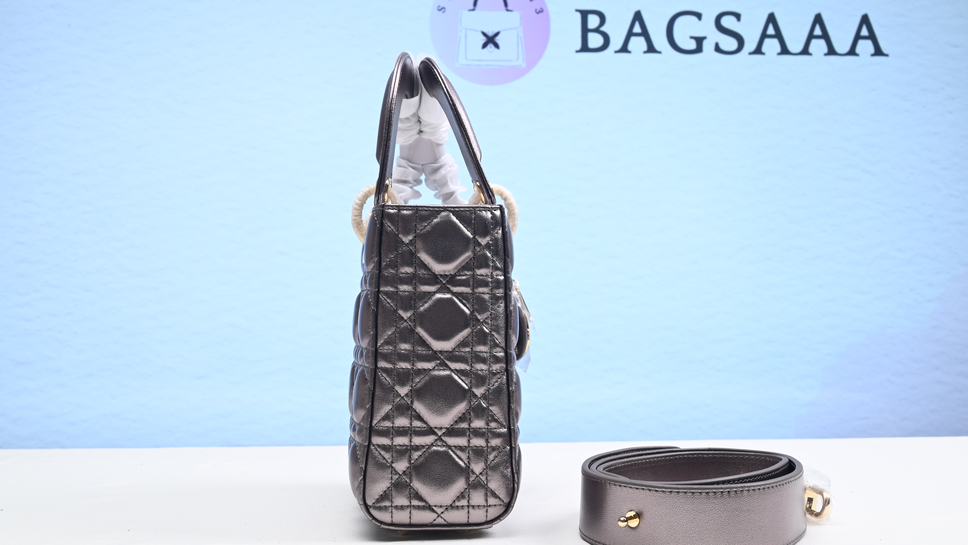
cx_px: 484
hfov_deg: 47.4
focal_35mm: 43
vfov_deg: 27.7
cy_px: 256
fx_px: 1104
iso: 100
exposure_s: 1/2
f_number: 16
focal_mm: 41
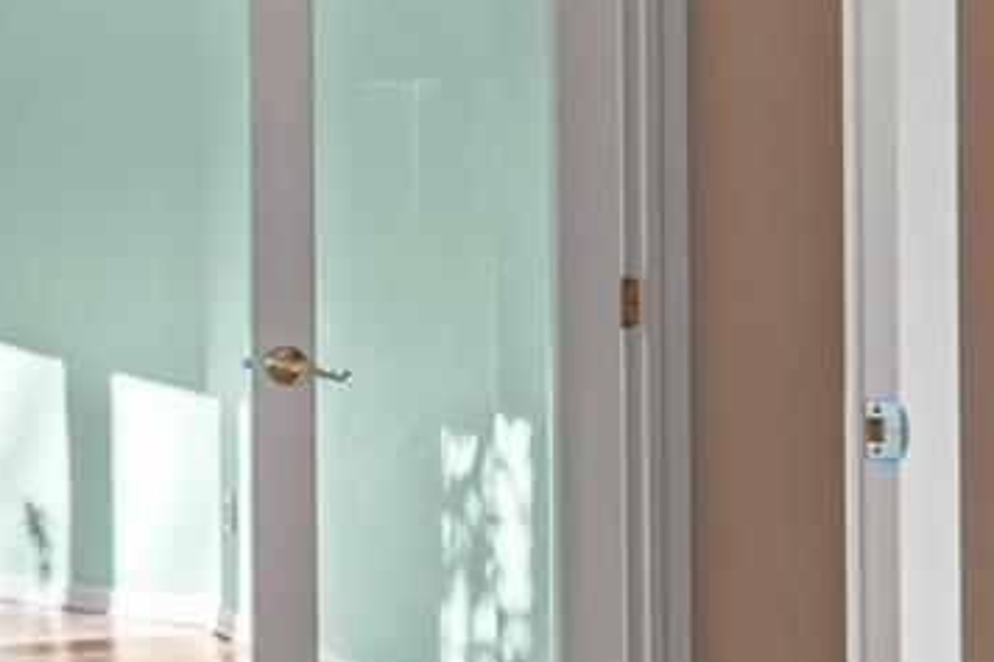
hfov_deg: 22.6
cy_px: 271
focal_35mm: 72
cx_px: -519
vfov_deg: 18.9
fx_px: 1987
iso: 400
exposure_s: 1/4
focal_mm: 16
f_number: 8
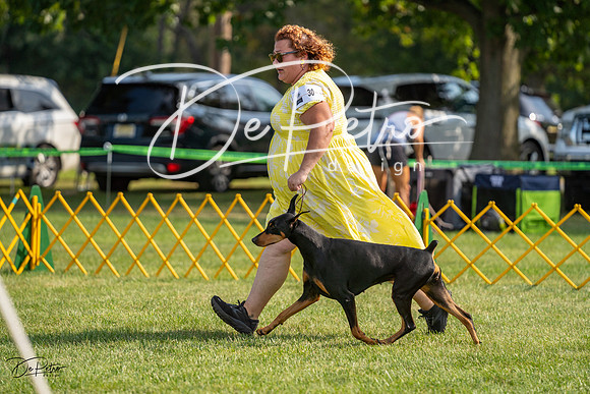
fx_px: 3278
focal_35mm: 200
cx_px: 295
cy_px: 197
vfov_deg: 6.9
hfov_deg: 10.3
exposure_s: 1/1600
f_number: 3.5
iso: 200
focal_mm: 200
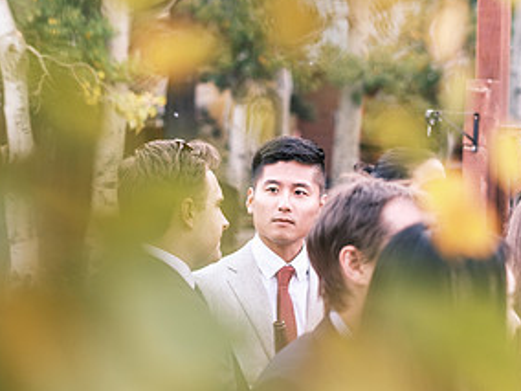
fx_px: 2483
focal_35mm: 165
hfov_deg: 12.0
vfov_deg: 9.0
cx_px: 284
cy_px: 210
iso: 200
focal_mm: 56
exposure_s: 1/80
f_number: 2.5
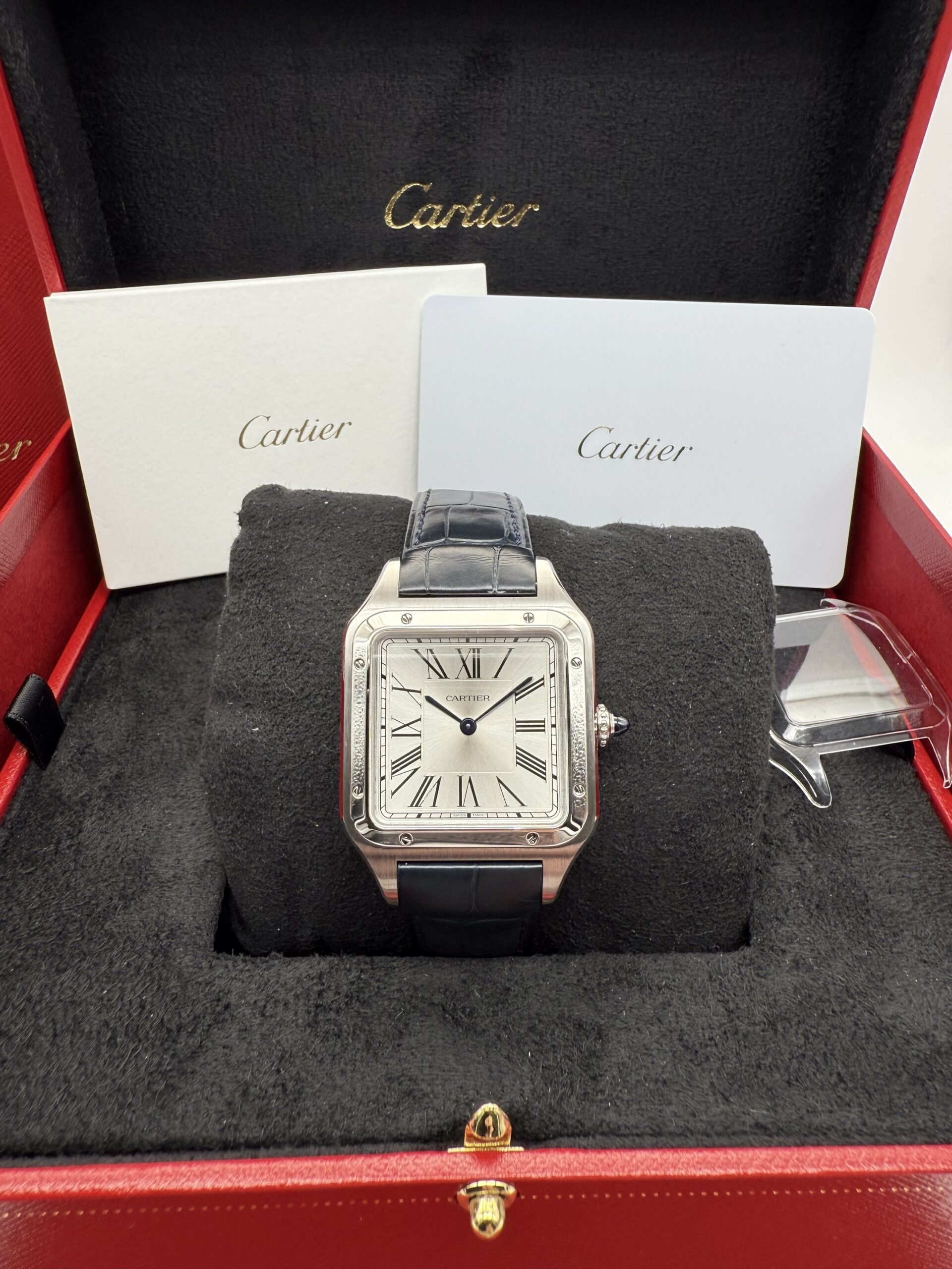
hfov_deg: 56.8
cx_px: 476
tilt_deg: -35.5
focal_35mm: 24
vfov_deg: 71.6
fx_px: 880
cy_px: 634
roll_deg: -1.0
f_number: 2.2
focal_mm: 2.22
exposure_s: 1/131
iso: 40
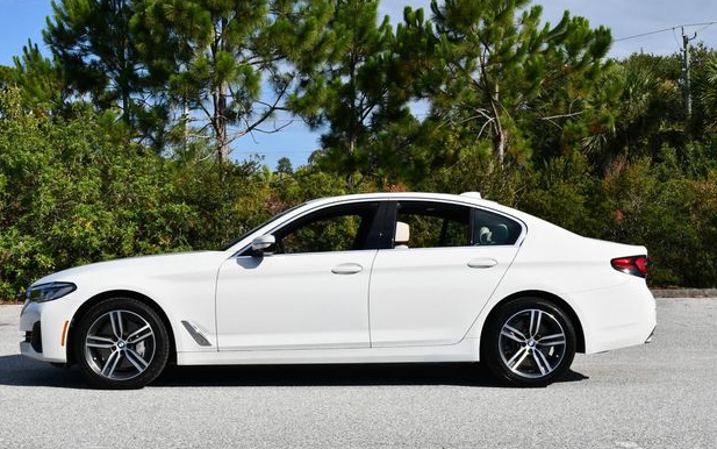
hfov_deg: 36.9
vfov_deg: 23.6
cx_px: 350
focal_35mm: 55
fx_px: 1075
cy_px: 208
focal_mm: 26
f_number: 8
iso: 100
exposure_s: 1/320
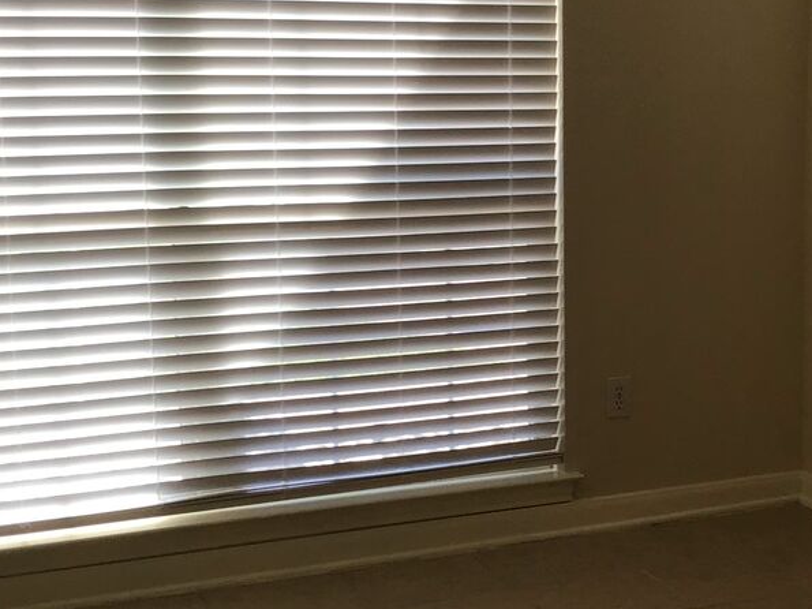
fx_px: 1759
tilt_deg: -10.9
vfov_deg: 19.6
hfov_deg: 25.0
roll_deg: -0.1
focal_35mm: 75
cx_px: 775
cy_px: 309
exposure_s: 1/120
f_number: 2.4
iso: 25
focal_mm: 3.3
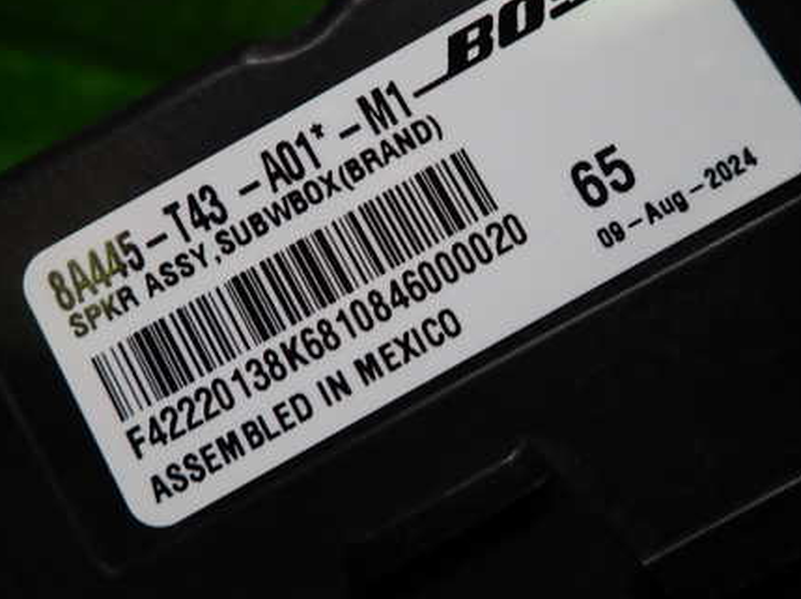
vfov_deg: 40.4
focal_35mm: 35
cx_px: 403
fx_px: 809
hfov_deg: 52.7
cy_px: 231
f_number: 2
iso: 100
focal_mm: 4.5
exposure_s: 1/80
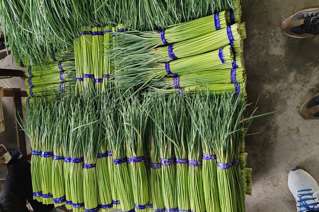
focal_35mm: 29
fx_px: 257
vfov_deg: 44.8
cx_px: 161
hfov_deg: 63.7
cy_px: 123
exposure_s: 1/100
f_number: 1.9
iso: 250
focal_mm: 6.12
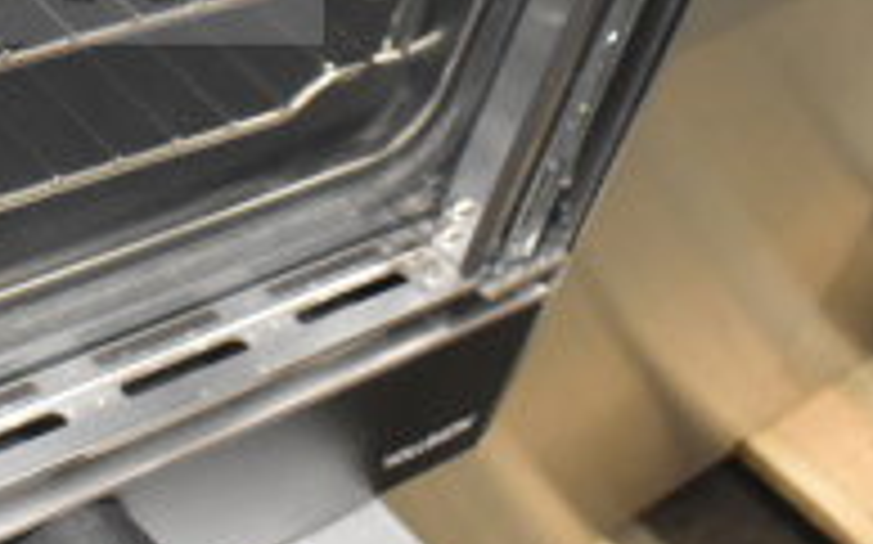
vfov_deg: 12.8
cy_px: -312
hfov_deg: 20.2
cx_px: -184
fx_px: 2283
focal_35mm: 96
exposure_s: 1/30
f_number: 3.5
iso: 2800
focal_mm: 20
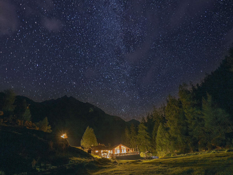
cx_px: 116
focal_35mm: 14
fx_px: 94
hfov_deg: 102.1
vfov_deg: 85.7
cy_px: 88
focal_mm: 7
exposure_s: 20
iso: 1600
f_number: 2.8
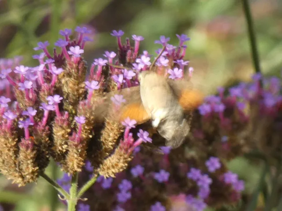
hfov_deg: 5.8
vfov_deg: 4.4
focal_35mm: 339
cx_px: 141
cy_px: 106
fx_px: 2762
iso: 160
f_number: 5.6
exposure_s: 1/80
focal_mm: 60.8
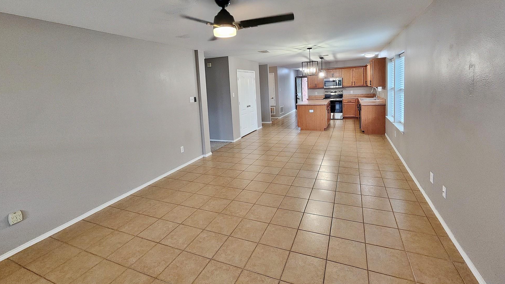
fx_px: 201
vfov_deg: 69.5
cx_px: 257
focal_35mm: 15
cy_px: 108
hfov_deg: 103.0
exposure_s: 1/60
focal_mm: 2.2
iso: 320
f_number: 2.2
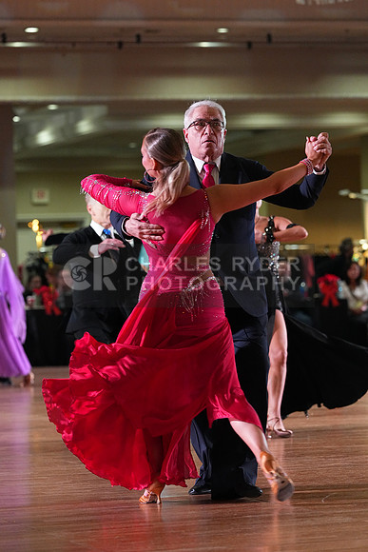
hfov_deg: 8.5
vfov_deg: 12.7
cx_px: 184
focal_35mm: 162
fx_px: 2482
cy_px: 276
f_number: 5
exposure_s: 1/400
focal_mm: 162
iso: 6400
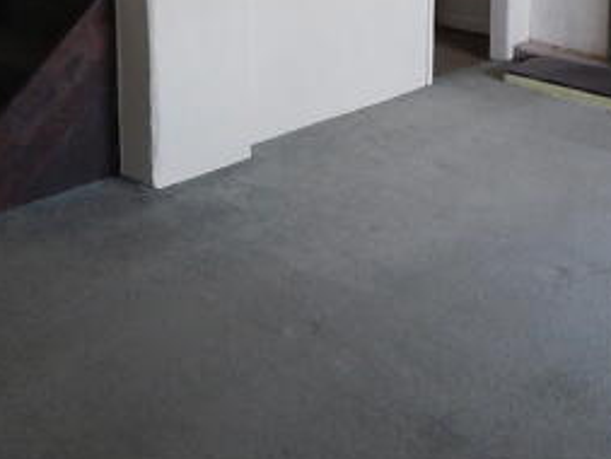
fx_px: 936
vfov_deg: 25.6
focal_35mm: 53
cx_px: 499
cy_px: -42
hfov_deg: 34.9
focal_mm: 4
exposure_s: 1/100
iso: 400
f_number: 3
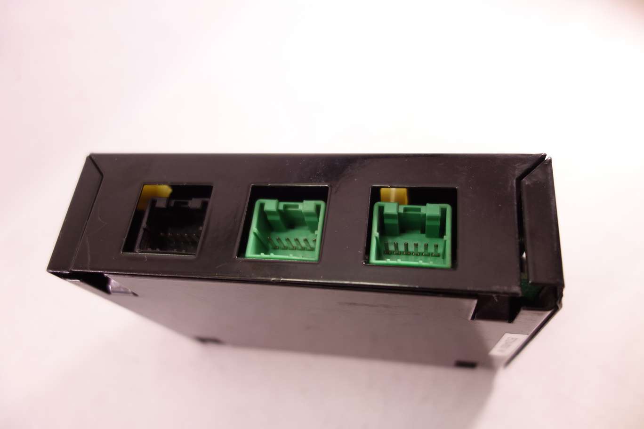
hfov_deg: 65.5
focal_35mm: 28
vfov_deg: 46.4
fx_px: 501
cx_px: 322
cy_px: 214
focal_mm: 10.4
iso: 200
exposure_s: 1/100
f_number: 1.8
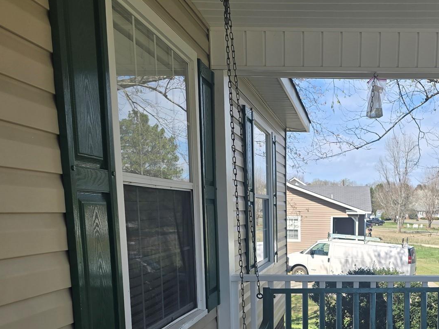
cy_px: 297
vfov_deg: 31.3
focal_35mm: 44
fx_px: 558
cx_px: 346
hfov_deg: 41.3
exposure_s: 1/409
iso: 12
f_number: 1.7
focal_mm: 6.3
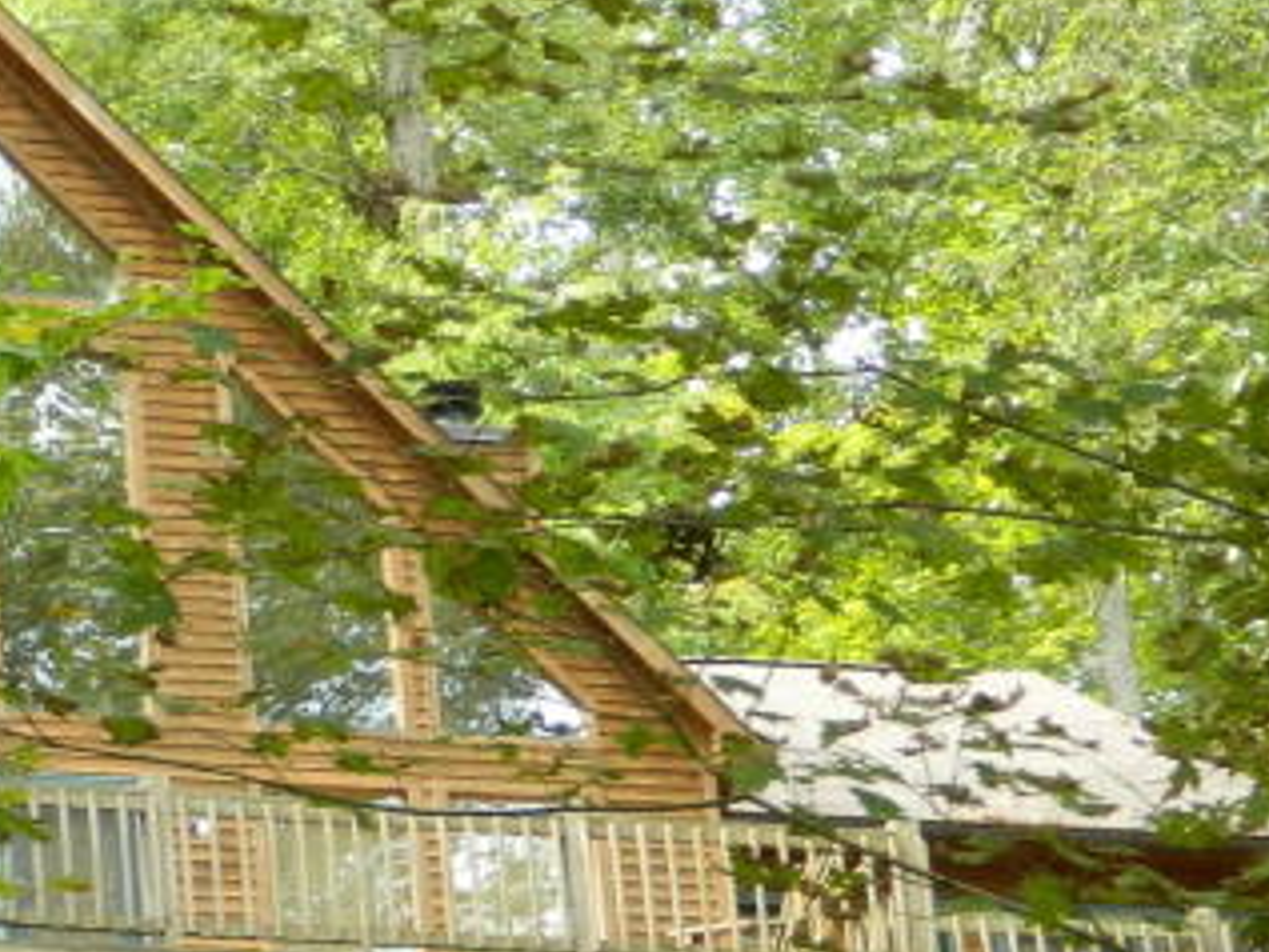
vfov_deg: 6.6
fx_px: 8288
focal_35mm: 226
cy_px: 712
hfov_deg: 8.7
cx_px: 160
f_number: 4
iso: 100
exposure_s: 1/50
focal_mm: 12.6
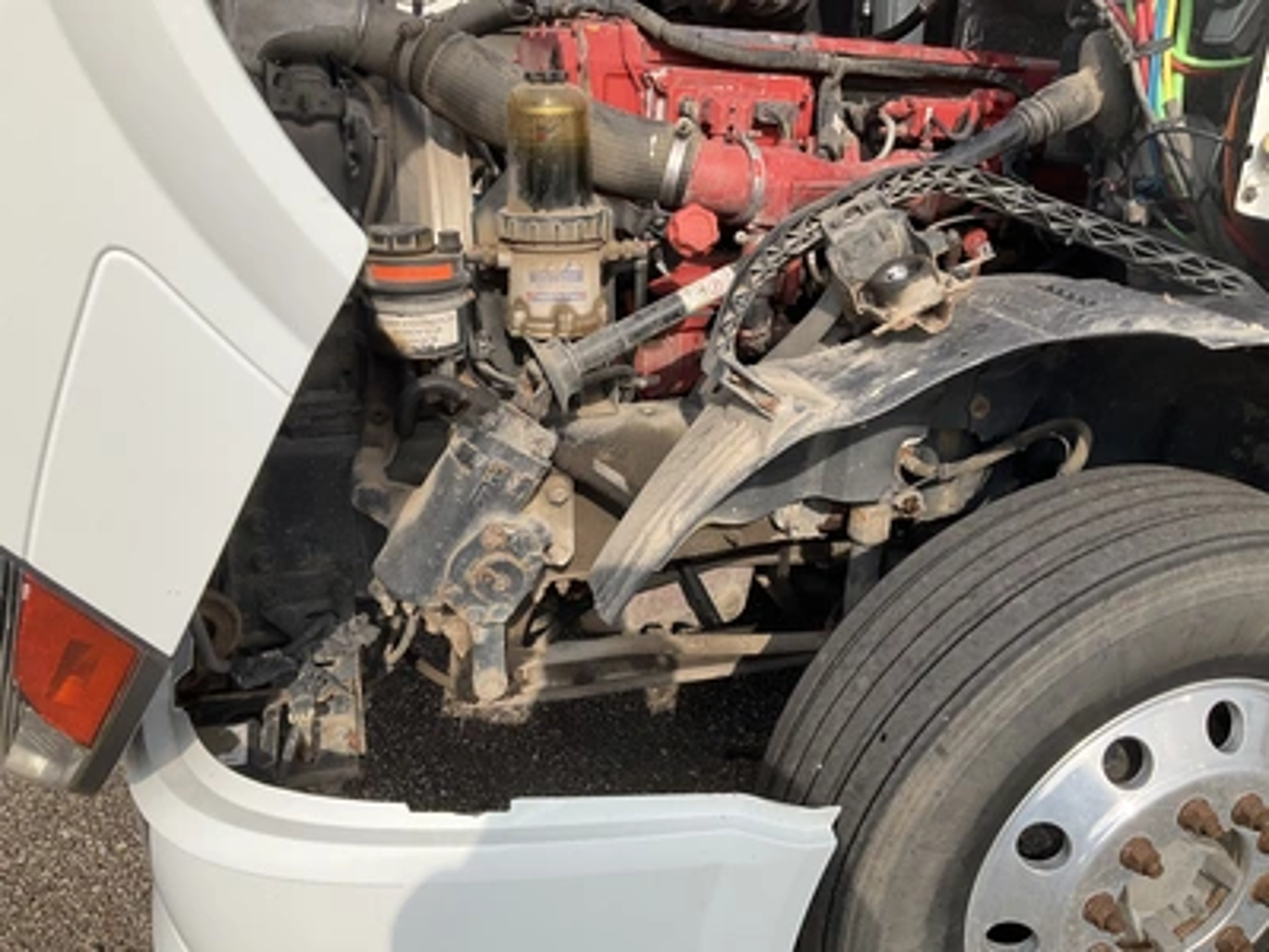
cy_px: 476
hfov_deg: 61.7
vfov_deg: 48.2
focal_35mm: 29
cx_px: 634
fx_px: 1063
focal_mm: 3
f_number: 1.8
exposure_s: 1/1534
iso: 25
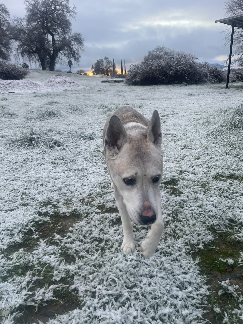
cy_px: 162
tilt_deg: -19.1
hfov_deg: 53.1
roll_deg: +1.9
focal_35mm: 26
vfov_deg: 67.3
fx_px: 243
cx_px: 122
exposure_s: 1/121
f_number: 1.6
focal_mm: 4.2
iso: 32
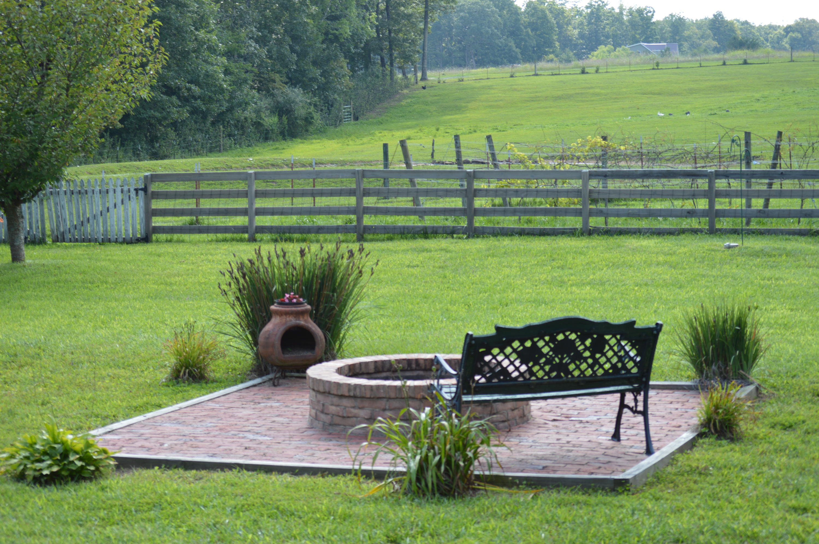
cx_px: 410
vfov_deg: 16.5
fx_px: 1875
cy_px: 272
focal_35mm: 82
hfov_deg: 24.6
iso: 110
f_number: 5.6
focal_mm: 55
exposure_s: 1/125
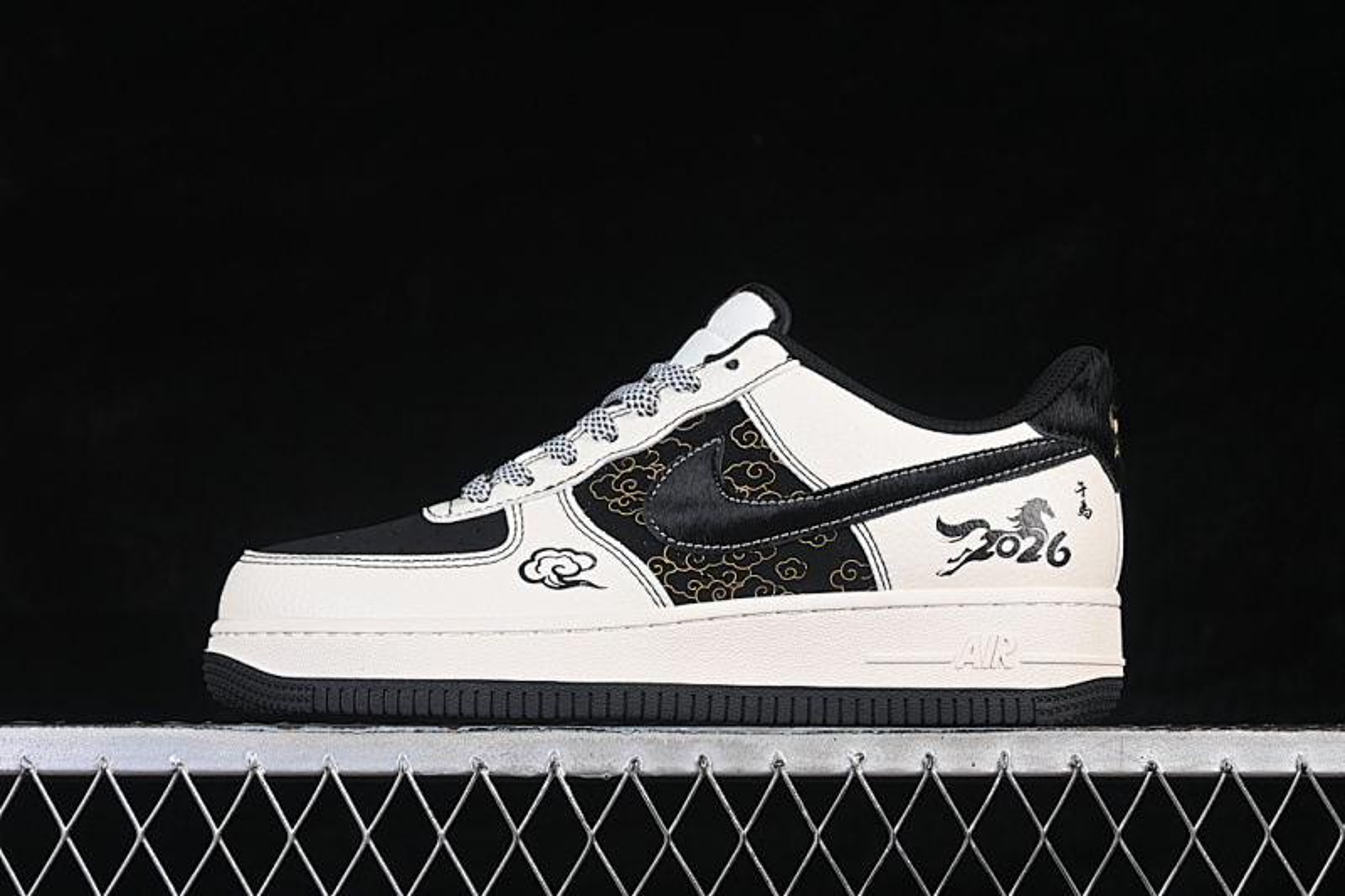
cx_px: 672
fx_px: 2801
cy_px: 448
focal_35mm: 75
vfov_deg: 18.2
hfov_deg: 27.0
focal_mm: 50
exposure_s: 1/80
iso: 160
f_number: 7.1
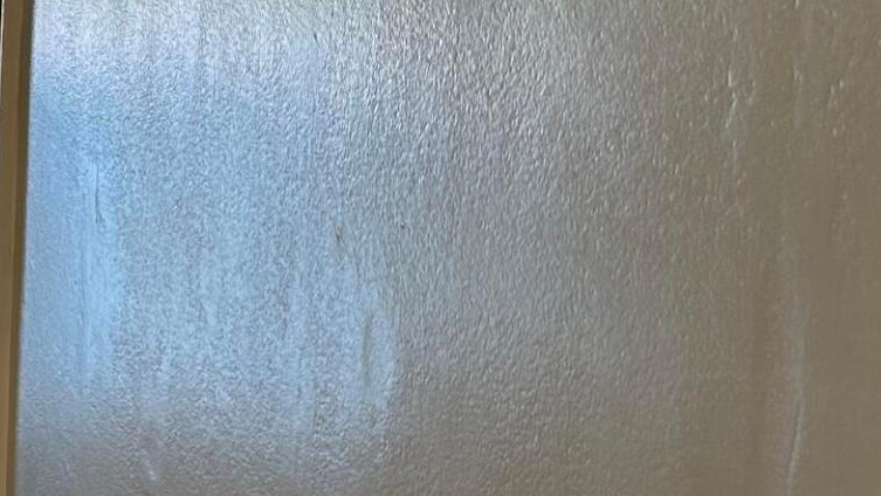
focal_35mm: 100
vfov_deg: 11.9
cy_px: -48
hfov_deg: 18.4
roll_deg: -0.4
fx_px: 2337
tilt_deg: -8.3
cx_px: -526
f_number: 1.78
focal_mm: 6.86
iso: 125
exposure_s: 1/120
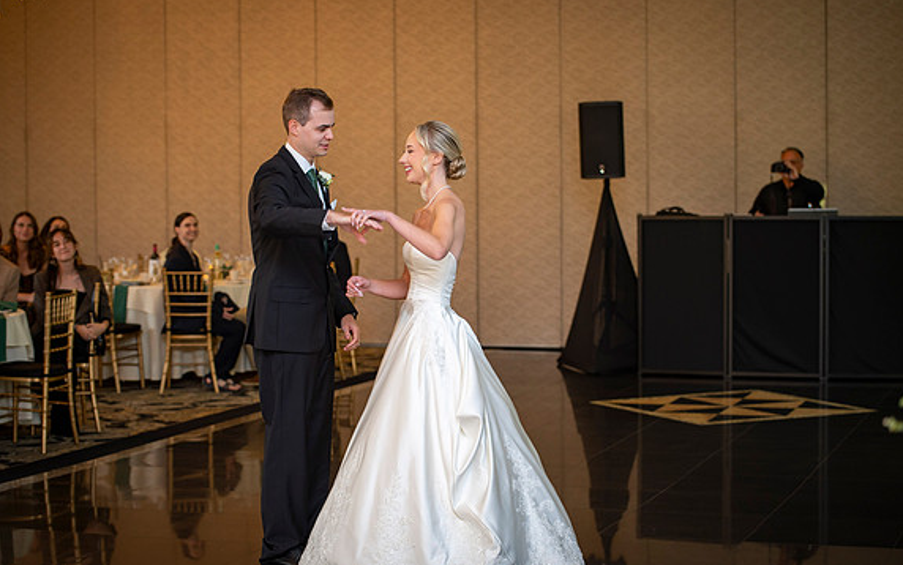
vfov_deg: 17.6
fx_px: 1822
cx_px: 456
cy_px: 287
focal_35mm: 74
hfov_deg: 27.8
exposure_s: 1/100
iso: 800
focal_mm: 70
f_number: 2.8
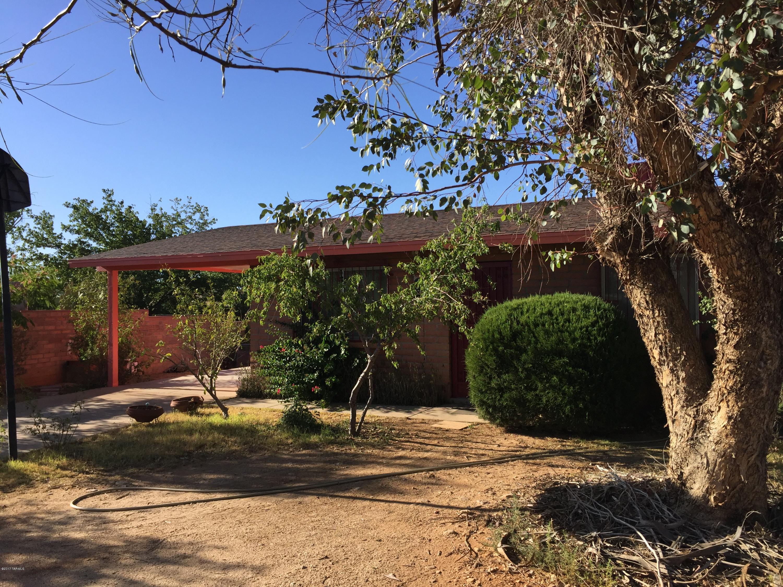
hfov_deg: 61.7
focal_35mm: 29
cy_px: 294
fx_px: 656
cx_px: 392
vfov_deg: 48.2
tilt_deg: +0.6
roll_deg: +0.0
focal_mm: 4.15
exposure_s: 1/1236
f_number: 2.2
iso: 32
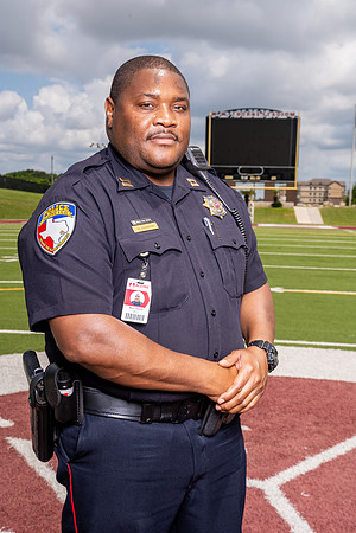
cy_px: 266
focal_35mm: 46
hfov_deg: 29.2
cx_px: 178
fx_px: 682
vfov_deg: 42.7
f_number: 11
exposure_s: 1/200
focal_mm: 46
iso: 125
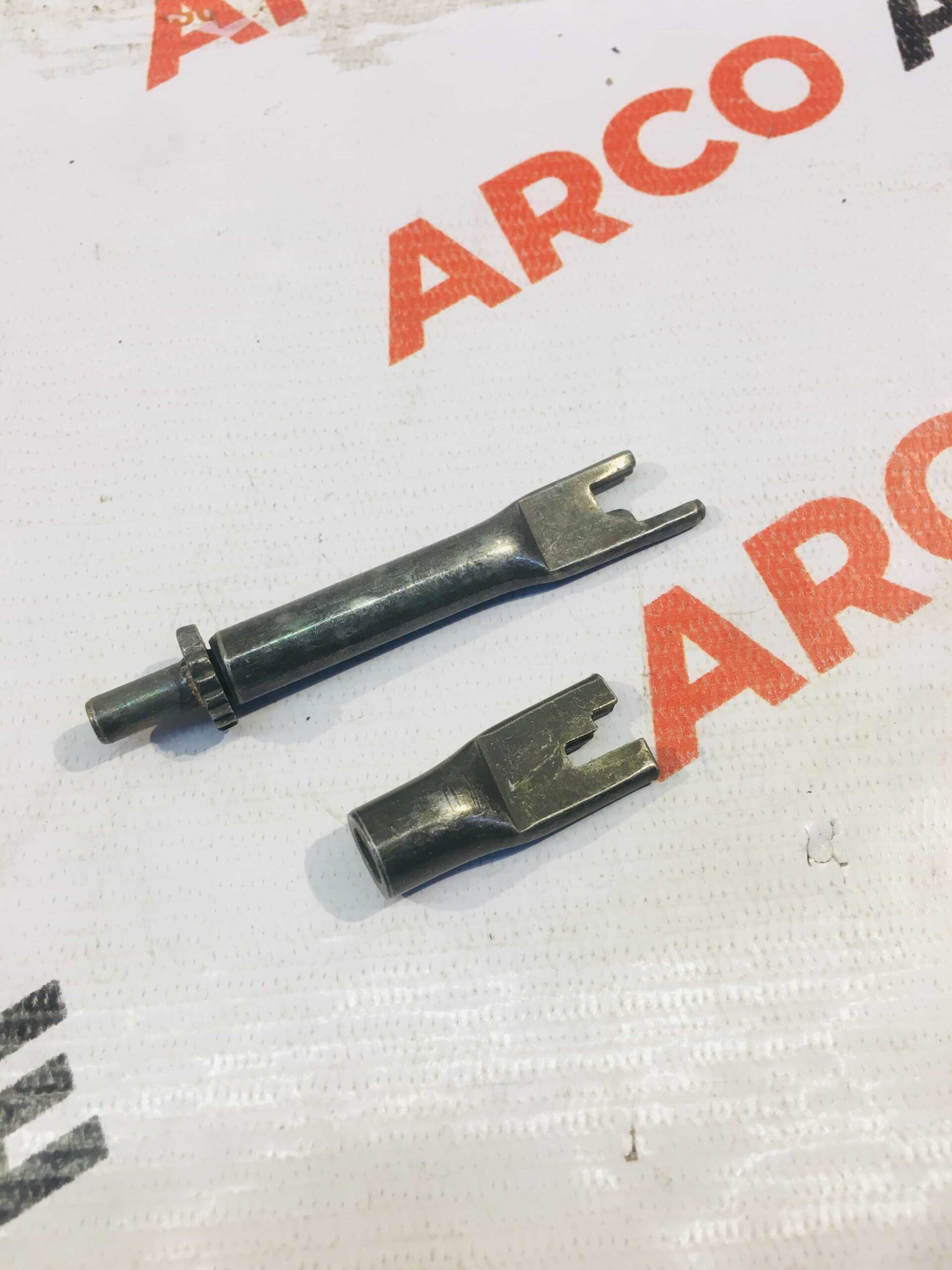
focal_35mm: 29
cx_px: 476
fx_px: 1063
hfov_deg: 48.2
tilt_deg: -64.4
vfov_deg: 61.7
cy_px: 635
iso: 25
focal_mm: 4.15
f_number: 2.2
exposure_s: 1/33
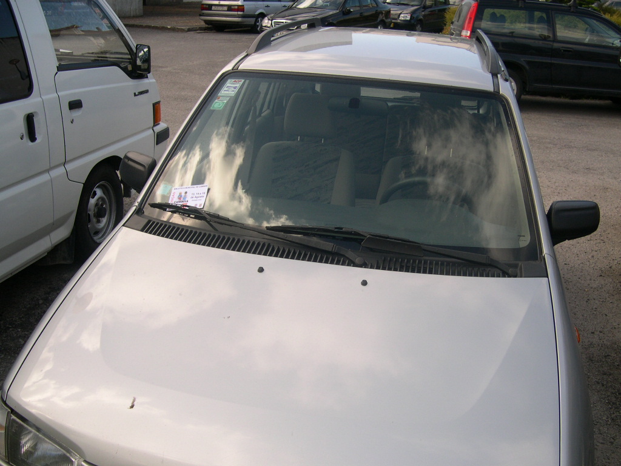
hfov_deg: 49.0
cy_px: 233
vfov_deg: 37.7
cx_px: 310
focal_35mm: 38
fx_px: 682
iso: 100
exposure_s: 1/567
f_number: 2.8
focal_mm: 8
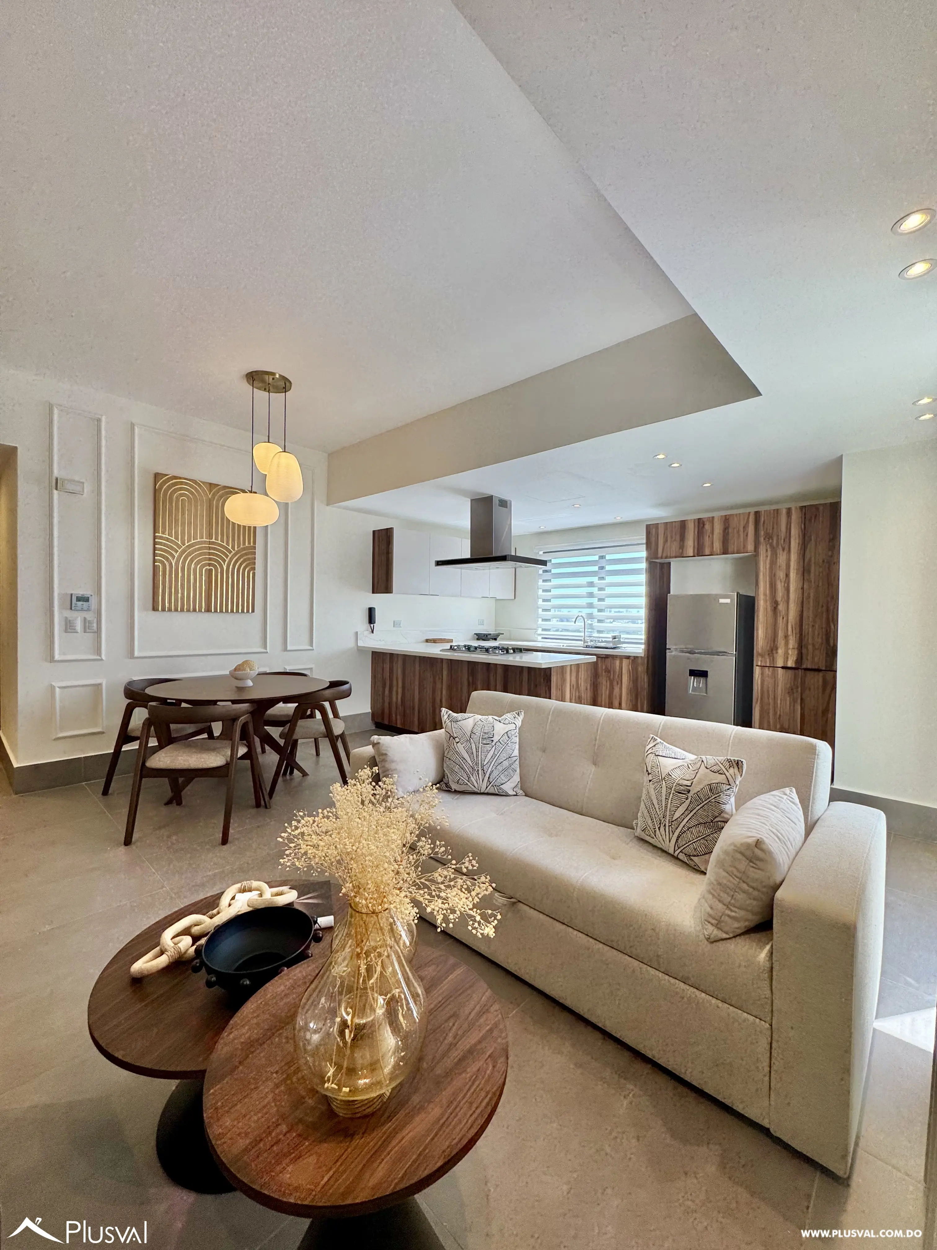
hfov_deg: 85.7
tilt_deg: -1.4
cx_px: 468
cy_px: 625
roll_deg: -0.2
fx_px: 505
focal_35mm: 14
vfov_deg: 102.1
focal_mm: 2.22
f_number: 2.2
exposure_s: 1/120
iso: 40
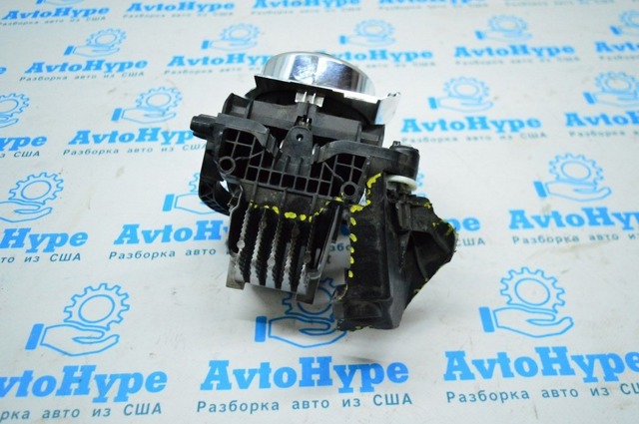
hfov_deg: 53.2
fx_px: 638
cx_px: 320
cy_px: 212
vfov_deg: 36.8
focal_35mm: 36
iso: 6400
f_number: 4
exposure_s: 1/800
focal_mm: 24
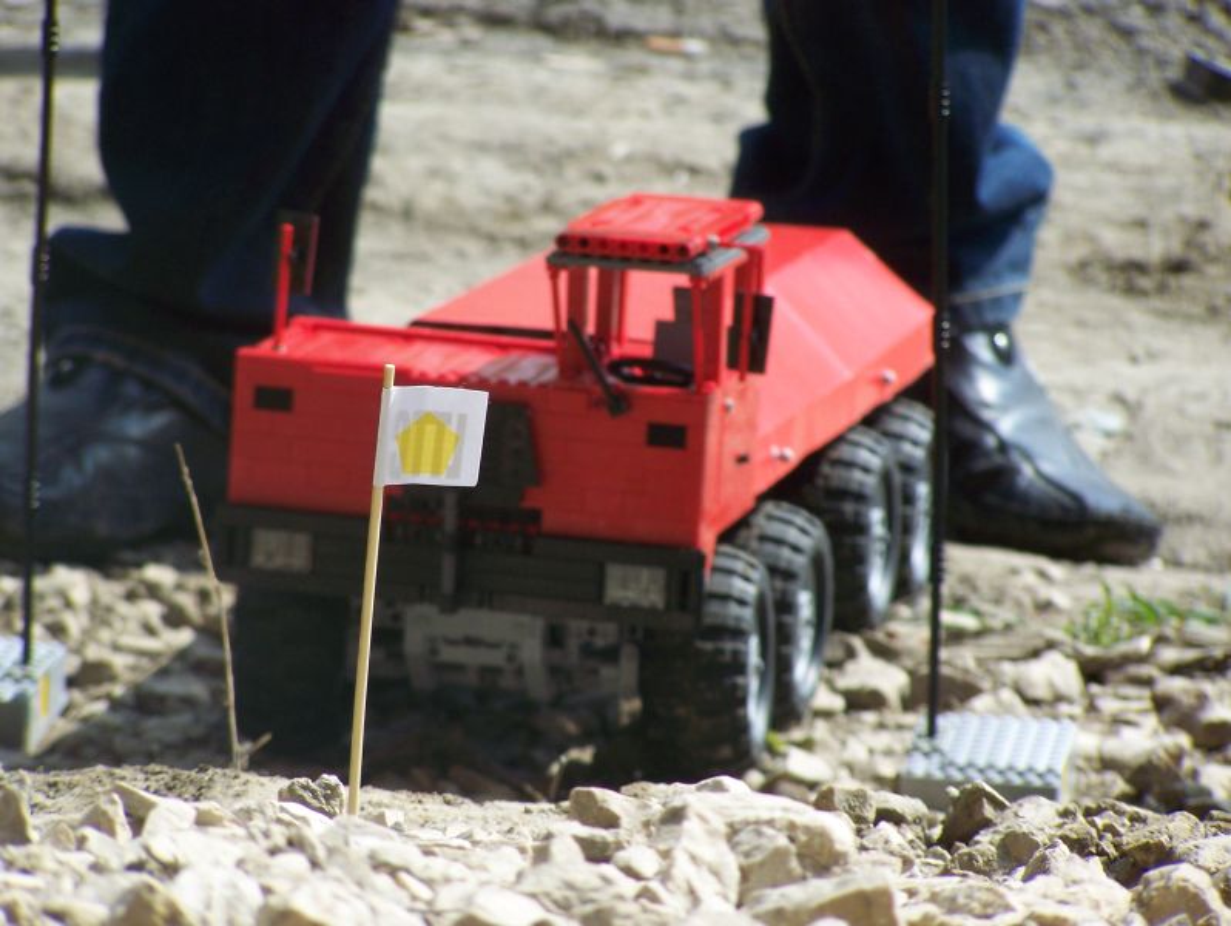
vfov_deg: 5.6
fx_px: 9539
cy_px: 463
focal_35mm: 268
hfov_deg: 7.4
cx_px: 616
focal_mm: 44.4
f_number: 3.3
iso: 80
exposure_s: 1/640
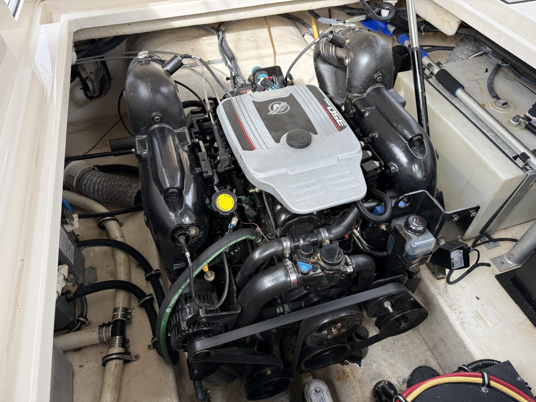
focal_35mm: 24
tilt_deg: -51.0
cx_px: 268
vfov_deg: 56.8
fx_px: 372
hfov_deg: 71.6
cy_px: 201
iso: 100
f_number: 1.78
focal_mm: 6.76
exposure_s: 1/438
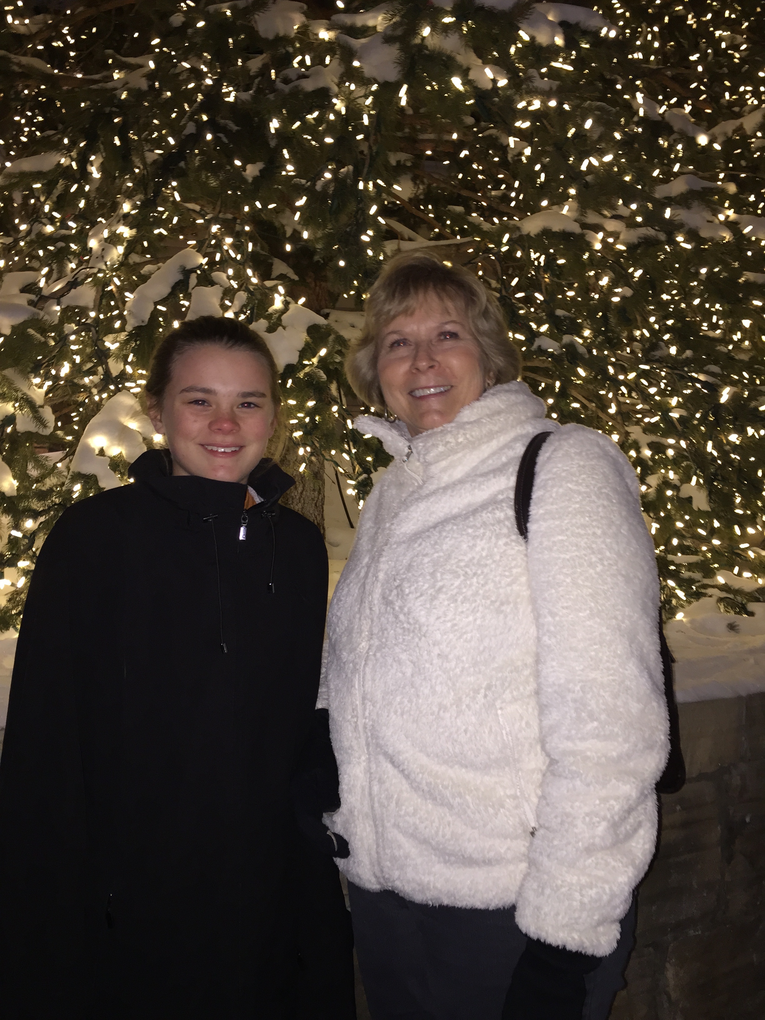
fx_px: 855
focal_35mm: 29
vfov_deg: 61.7
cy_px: 510
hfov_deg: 48.2
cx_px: 382
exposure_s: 1/16
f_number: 2.2
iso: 80
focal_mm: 4.15
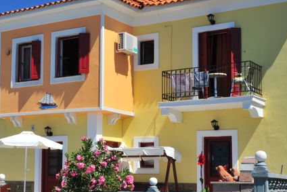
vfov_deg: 19.4
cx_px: 75
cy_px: 123
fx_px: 558
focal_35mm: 70
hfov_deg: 28.4
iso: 200
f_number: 22
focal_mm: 29
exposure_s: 1/100
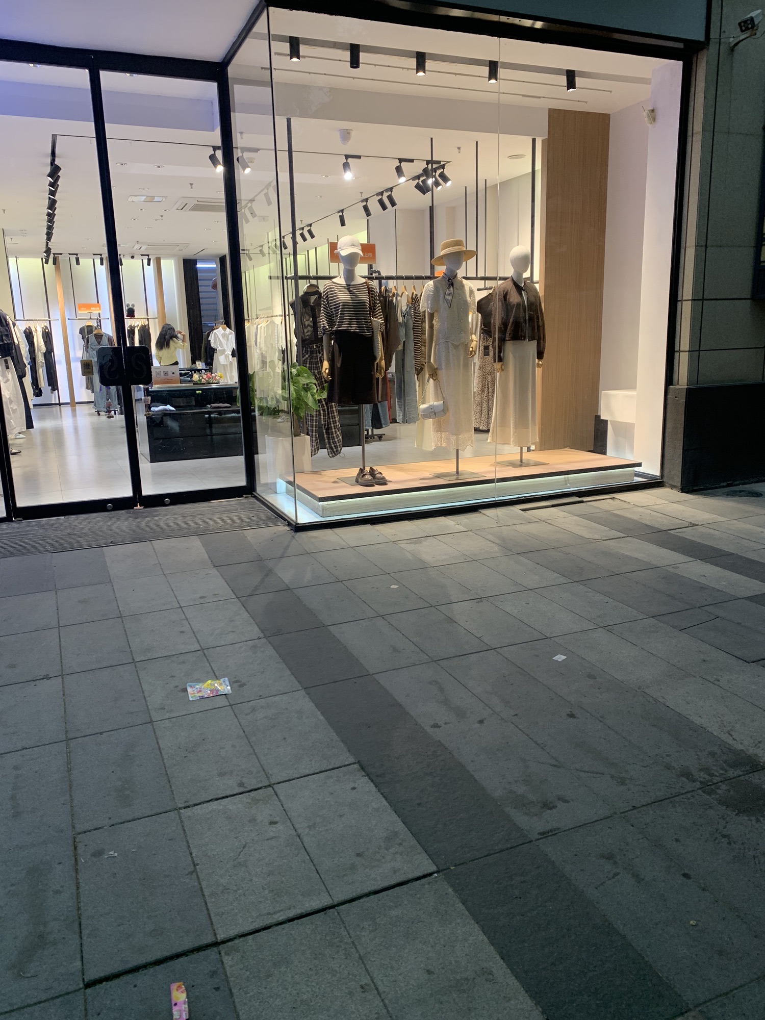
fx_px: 766
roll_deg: +0.5
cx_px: 382
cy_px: 510
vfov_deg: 67.3
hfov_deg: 53.1
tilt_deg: -12.5
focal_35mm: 26
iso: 64
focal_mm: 4.25
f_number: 1.8
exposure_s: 1/50
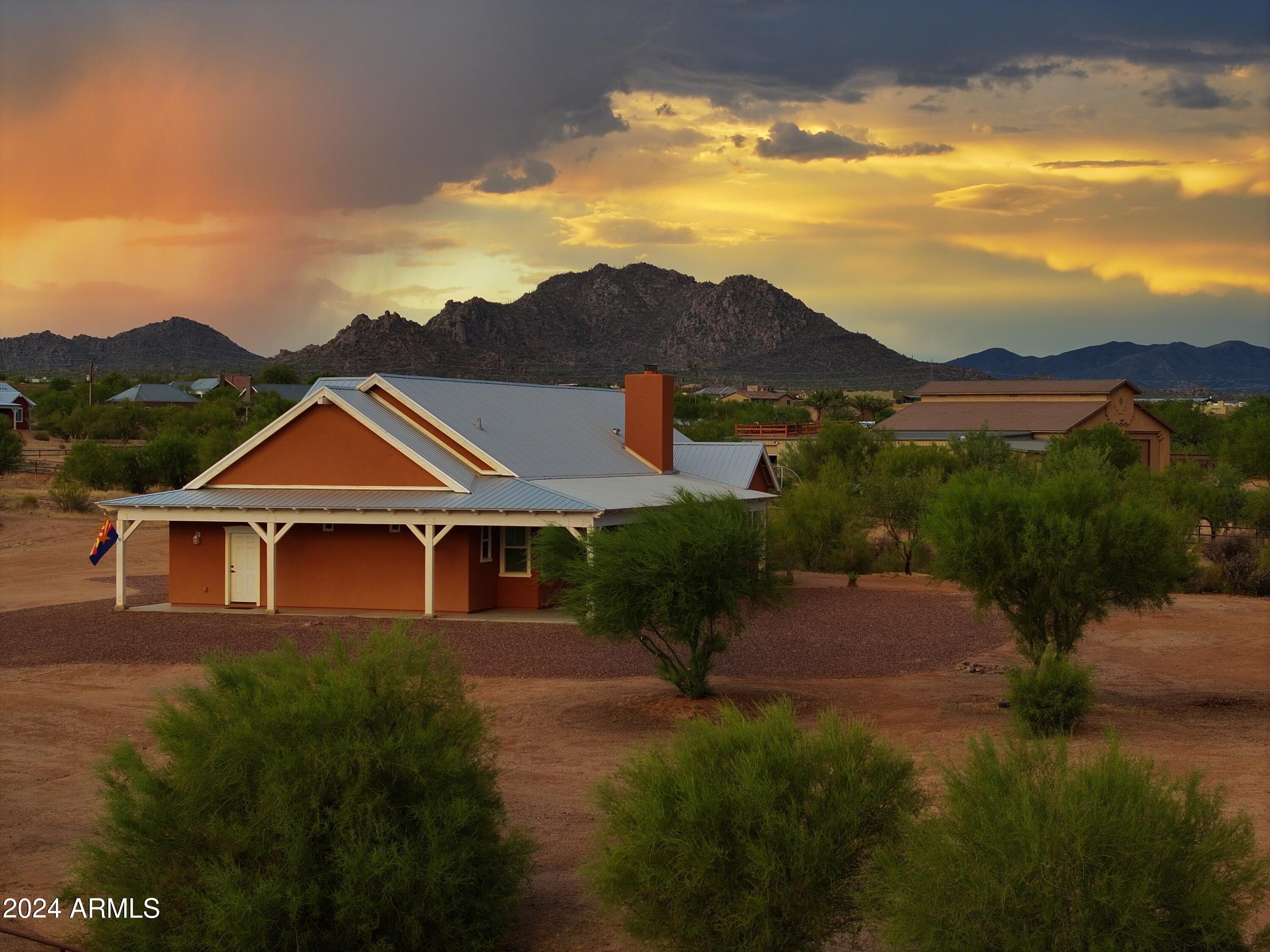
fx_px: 2568
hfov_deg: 27.8
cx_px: 635
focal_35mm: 70
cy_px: 476
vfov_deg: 21.0
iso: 150
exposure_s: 1/160
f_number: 2.8
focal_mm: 19.35
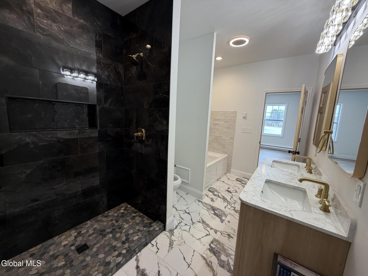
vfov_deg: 85.7
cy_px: 138
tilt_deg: -8.4
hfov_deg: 102.1
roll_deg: -2.3
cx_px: 184
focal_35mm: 14
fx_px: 149
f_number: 2.2
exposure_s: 1/120
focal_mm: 2.22
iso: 200
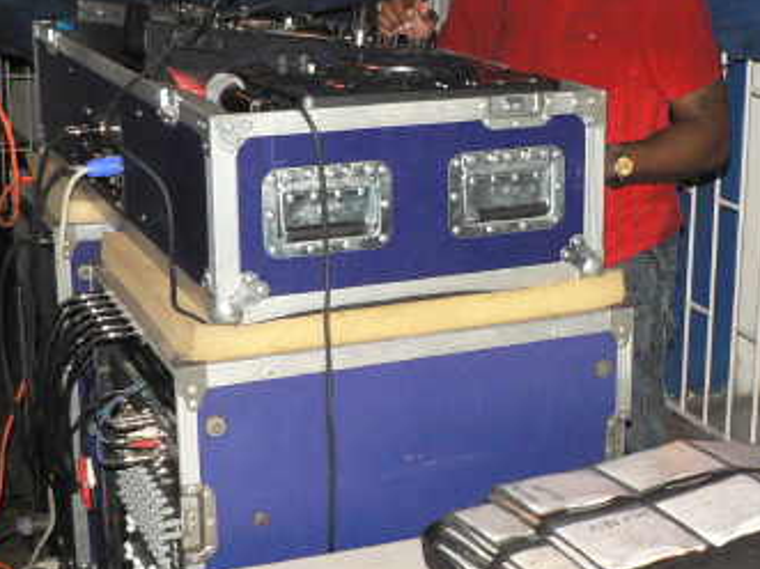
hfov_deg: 31.7
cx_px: 555
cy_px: 187
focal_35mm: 60
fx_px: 1317
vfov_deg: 24.3
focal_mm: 6
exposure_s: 1/60
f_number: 2.8
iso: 300
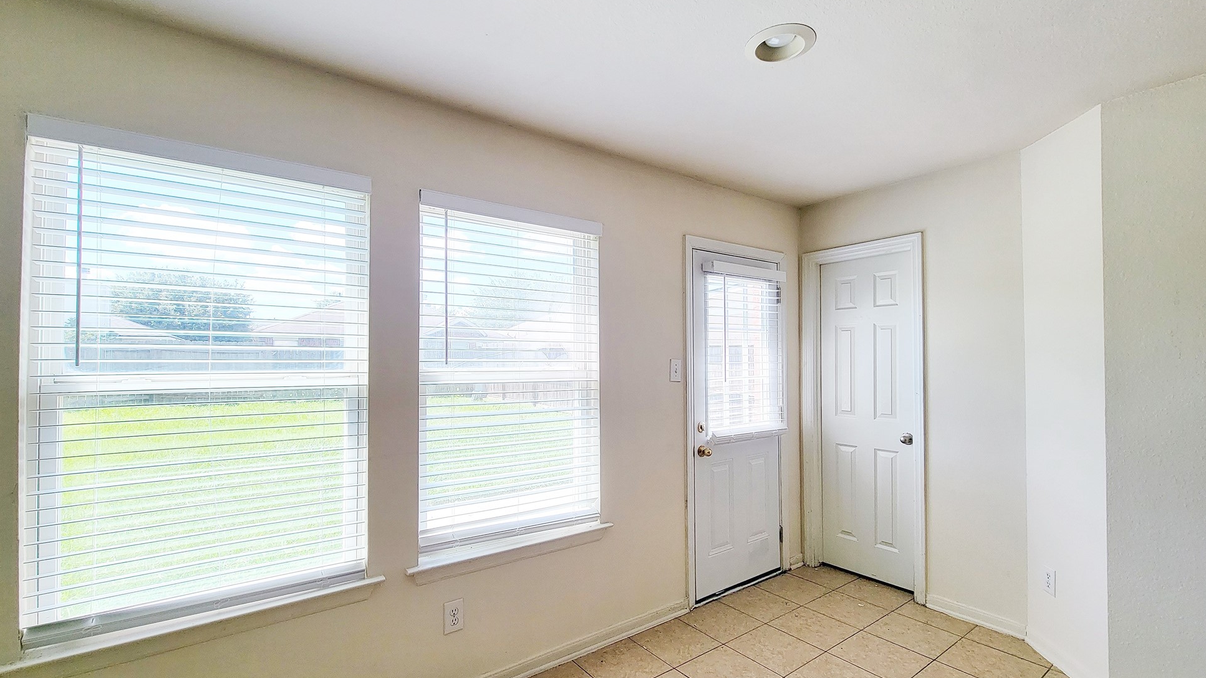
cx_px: 595
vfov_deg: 70.5
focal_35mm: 15
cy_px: 350
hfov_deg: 103.0
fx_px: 480
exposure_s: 1/278
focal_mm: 2.2
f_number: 2.2
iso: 50
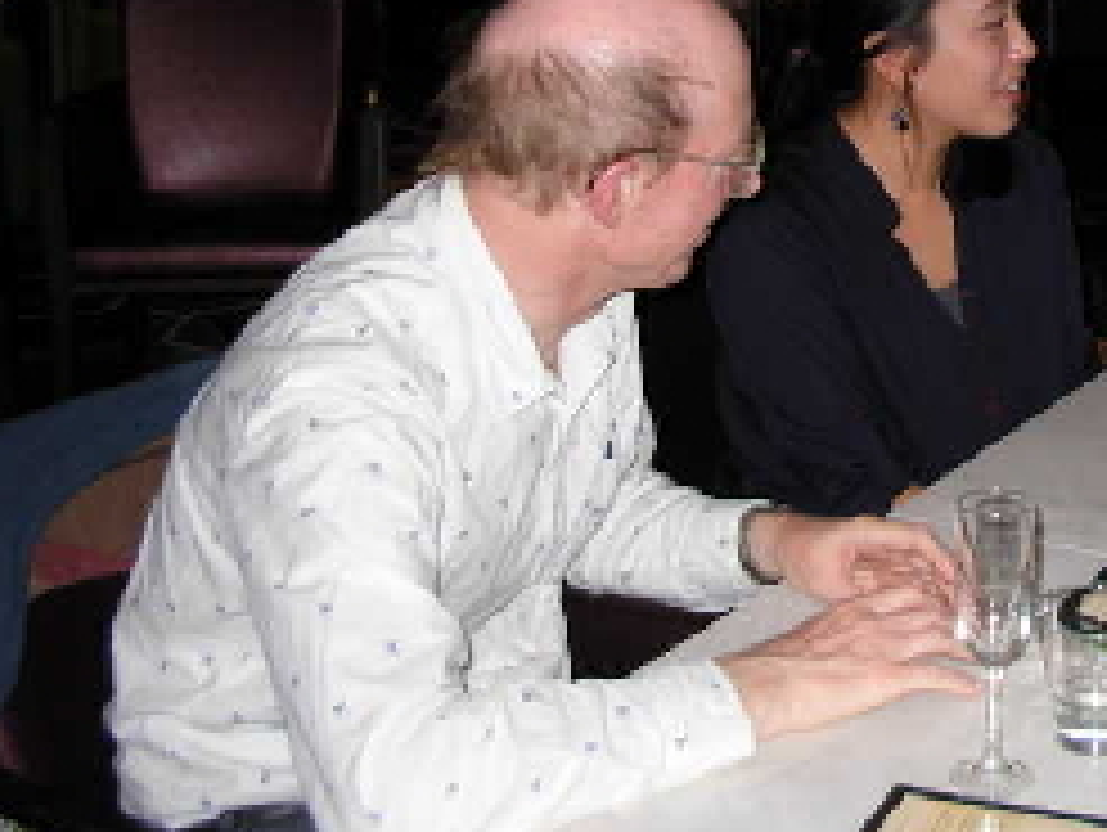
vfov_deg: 19.6
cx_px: 1017
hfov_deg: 25.4
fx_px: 2369
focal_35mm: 74
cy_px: 85
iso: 141
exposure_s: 1/57
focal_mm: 6.3
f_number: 2.9
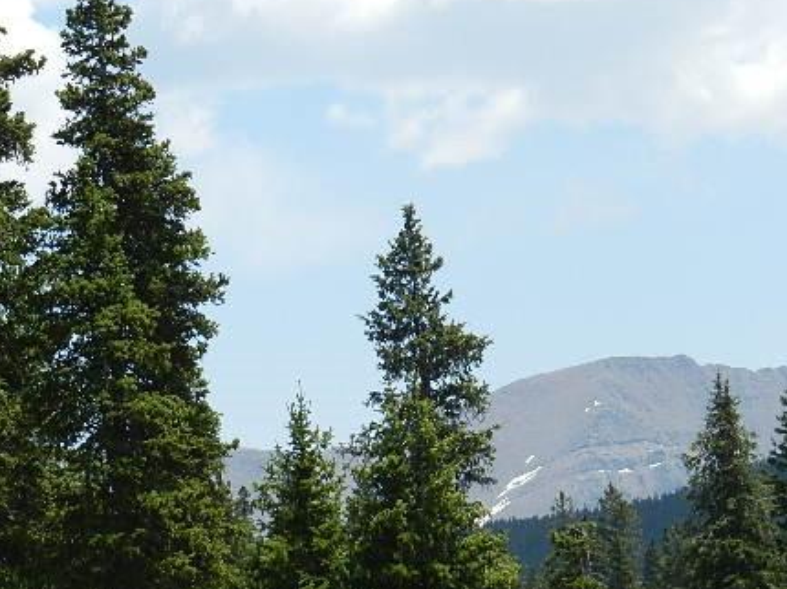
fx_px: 4908
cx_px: 467
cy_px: 382
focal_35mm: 216
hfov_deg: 9.2
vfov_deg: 6.9
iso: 160
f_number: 5.1
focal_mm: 25.7
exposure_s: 1/640
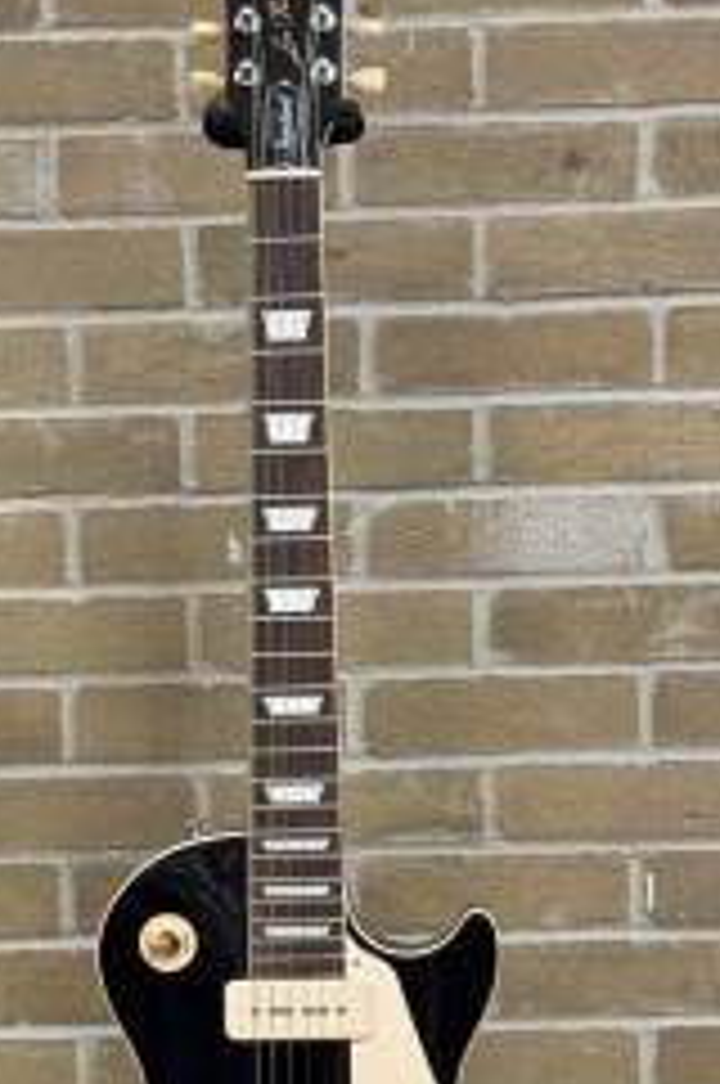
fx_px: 2497
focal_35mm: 83
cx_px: 279
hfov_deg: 16.4
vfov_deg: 24.3
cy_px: 769
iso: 250
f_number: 1.78
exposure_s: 1/40
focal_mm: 6.76
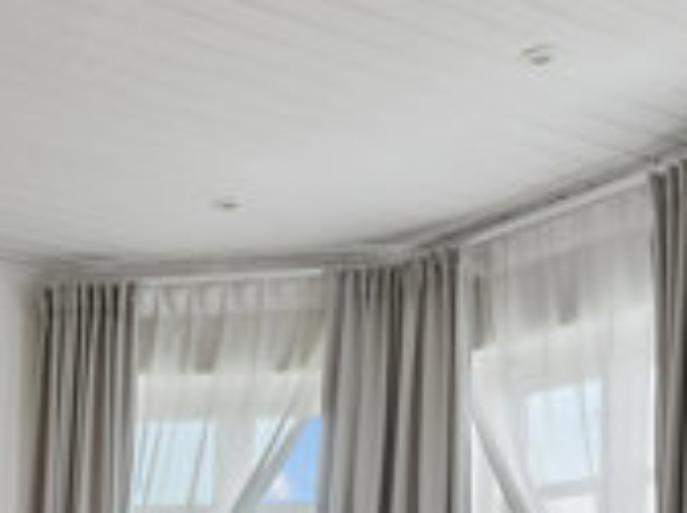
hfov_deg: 25.6
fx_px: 1446
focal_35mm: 73
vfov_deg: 18.4
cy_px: 710
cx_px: 28
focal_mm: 16
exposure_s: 1/5
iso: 250
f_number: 10
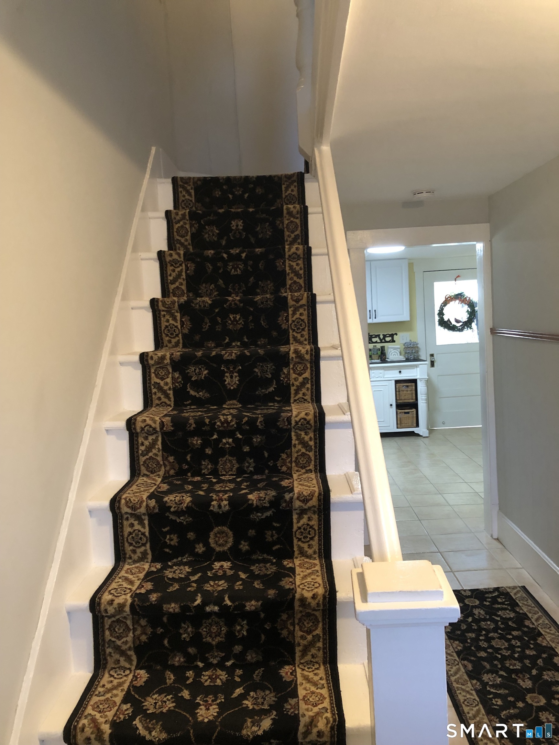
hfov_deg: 49.7
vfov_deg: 63.4
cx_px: 280
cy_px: 372
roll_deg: +3.2
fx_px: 603
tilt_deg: -5.6
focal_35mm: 28
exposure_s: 1/15
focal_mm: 3.99
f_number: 1.8
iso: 50
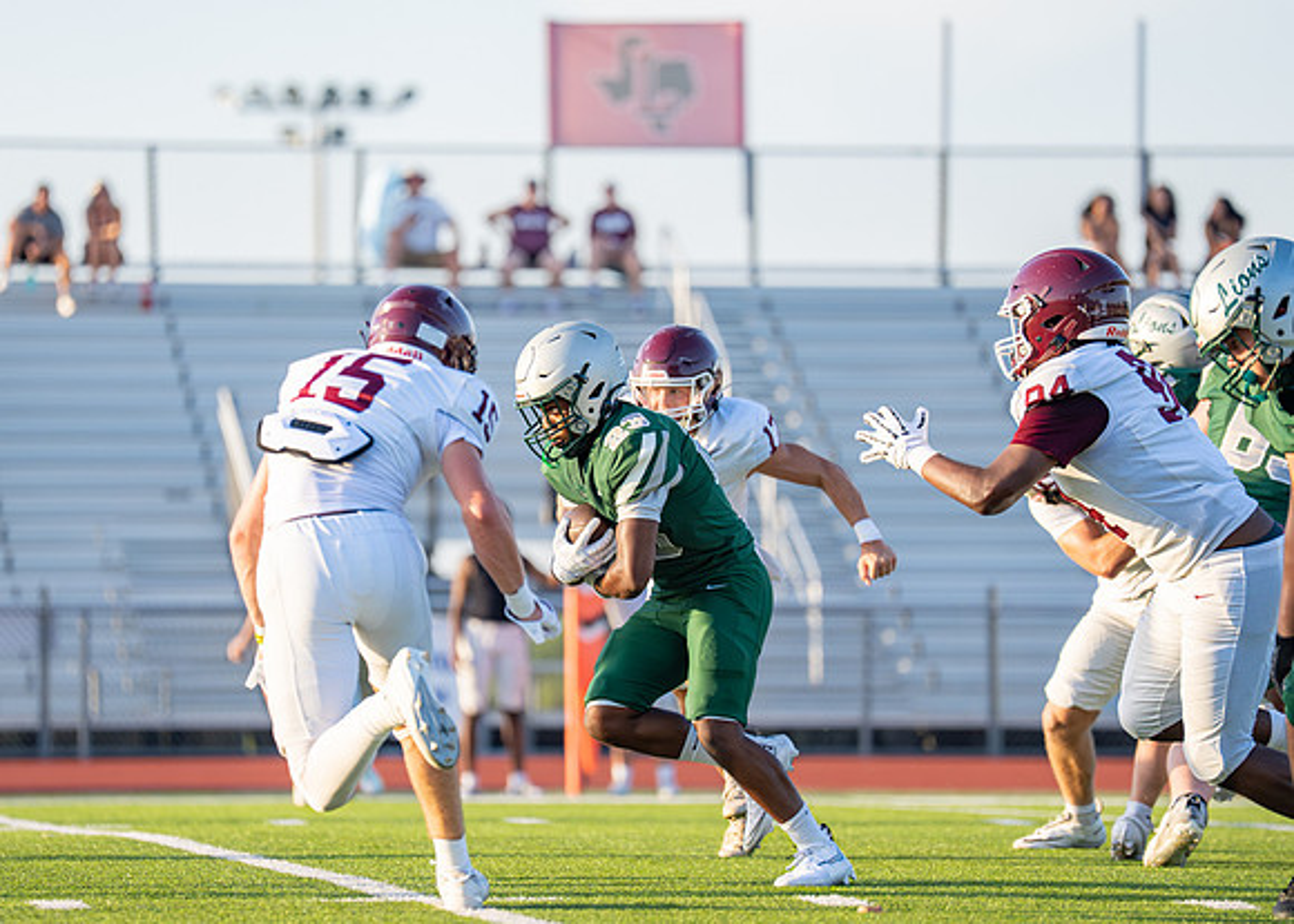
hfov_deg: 8.1
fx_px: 9113
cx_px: 571
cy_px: 492
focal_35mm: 248
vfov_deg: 5.8
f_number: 2.8
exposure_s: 1/2000
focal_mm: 200
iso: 320
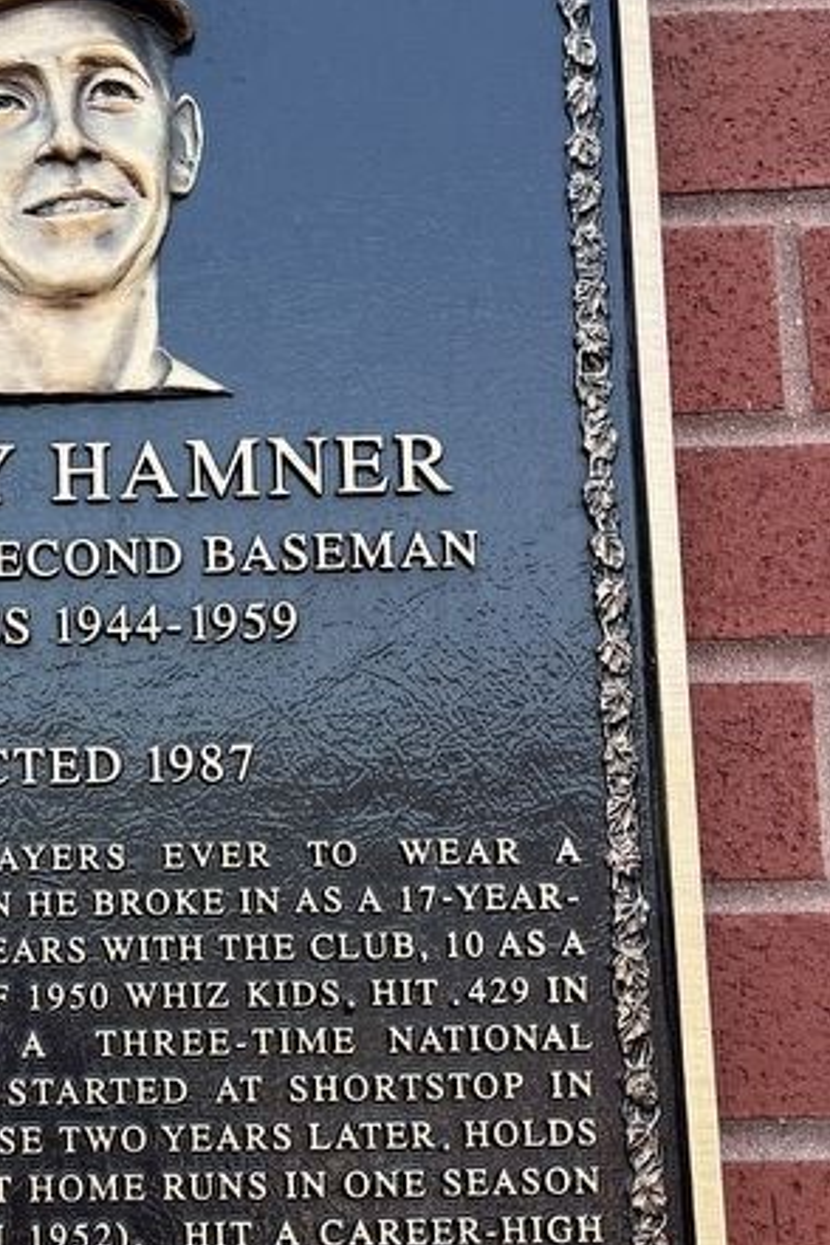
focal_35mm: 49
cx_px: -14
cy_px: 734
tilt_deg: +8.4
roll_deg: -0.7
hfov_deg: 26.0
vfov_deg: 40.2
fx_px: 1694
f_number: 1.6
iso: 50
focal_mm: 5.1
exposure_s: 1/469
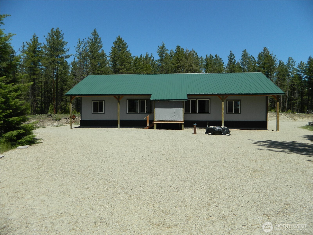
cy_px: 118
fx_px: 226
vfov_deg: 54.9
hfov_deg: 69.4
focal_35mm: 25
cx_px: 156
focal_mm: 4.5
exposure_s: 1/200
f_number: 8.7
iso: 80
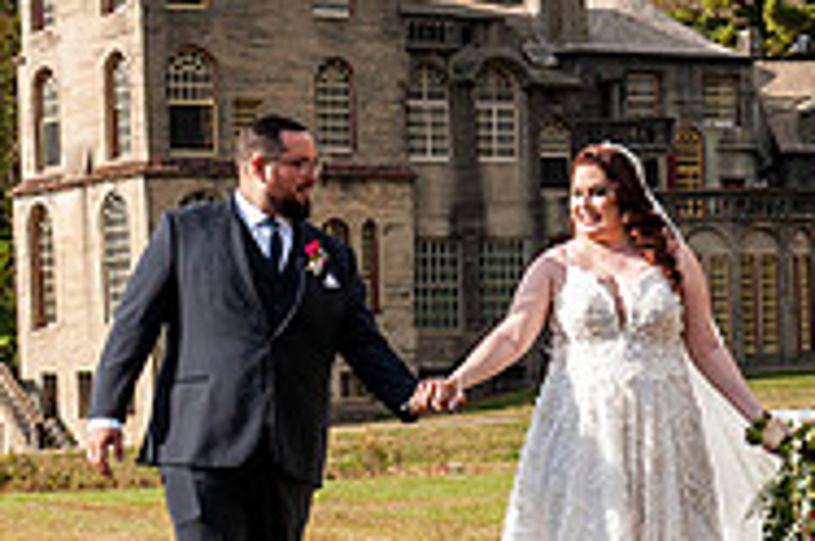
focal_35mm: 149
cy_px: 449
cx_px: 806
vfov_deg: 9.2
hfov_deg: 13.6
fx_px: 3367
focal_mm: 48
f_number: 5.6
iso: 200
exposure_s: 1/640
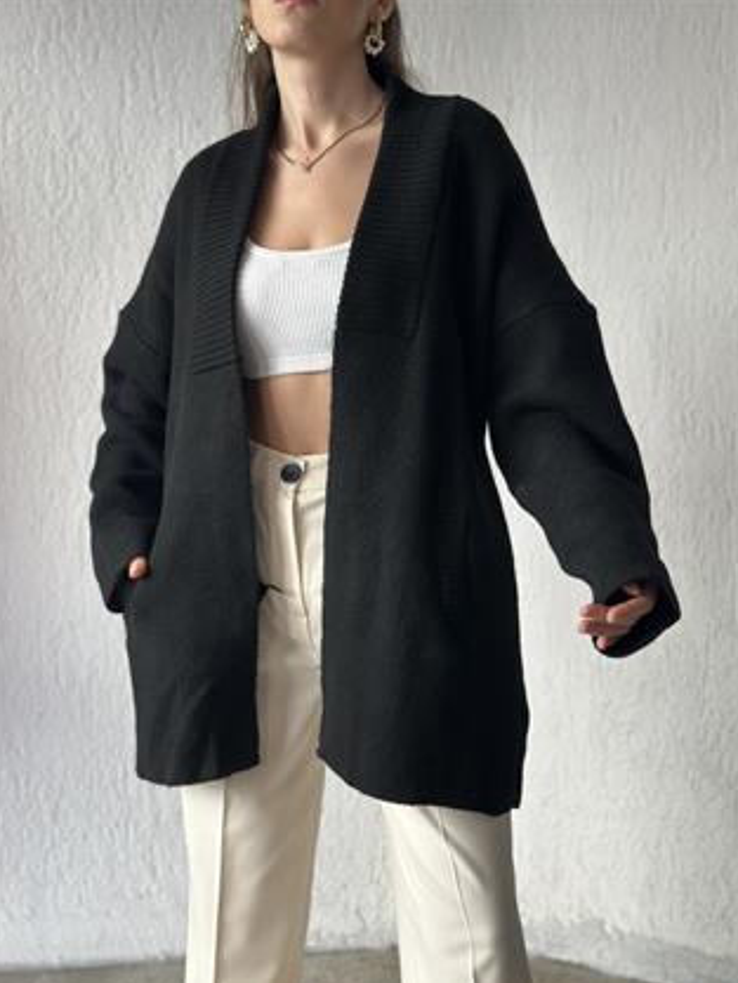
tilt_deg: -5.7
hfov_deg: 29.7
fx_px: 1392
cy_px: 500
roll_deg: -0.7
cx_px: 363
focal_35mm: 49
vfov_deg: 38.9
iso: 125
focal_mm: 6.86
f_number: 1.78
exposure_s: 1/93
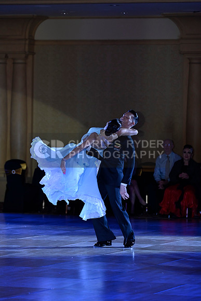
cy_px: 150
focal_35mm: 200
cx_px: 100
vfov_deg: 10.3
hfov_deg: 6.9
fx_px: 1674
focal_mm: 200
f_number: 4
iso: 1600
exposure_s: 1/200
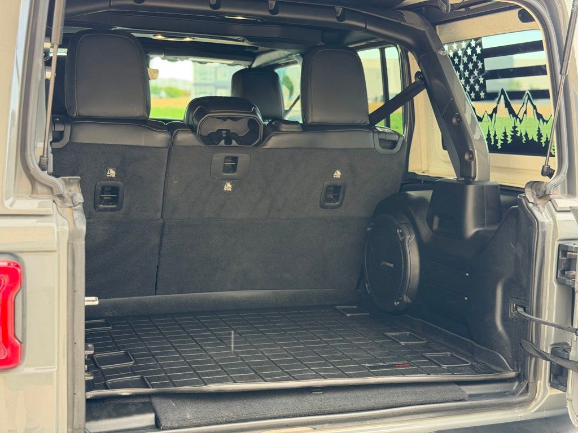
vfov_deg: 30.3
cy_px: 216
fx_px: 801
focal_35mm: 48
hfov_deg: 39.7
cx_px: 289
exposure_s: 1/71
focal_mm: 6.76
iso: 200
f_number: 1.78
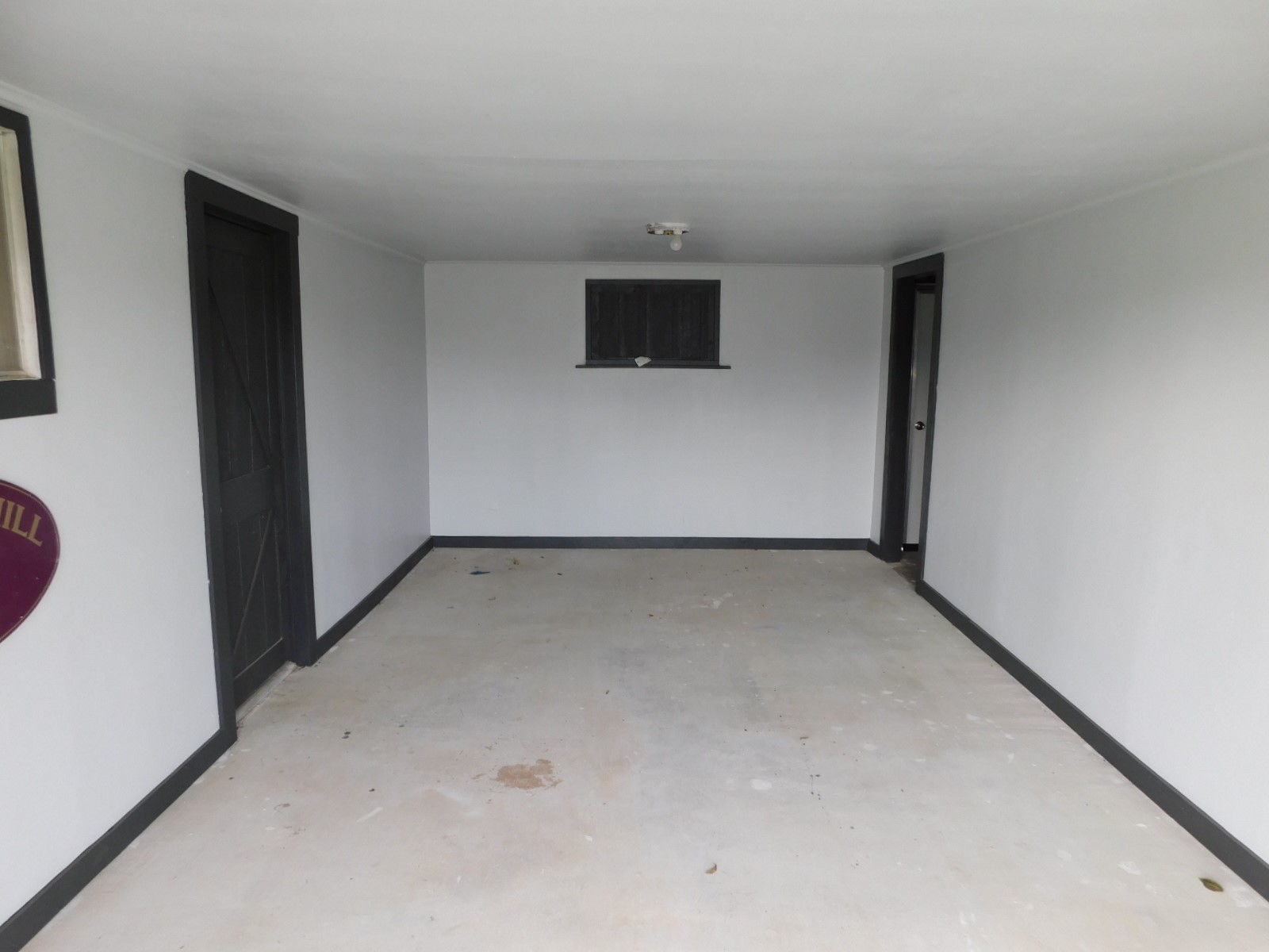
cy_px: 476
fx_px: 843
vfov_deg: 58.9
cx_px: 634
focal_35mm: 23
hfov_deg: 73.9
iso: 125
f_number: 3
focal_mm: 4
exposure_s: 1/40
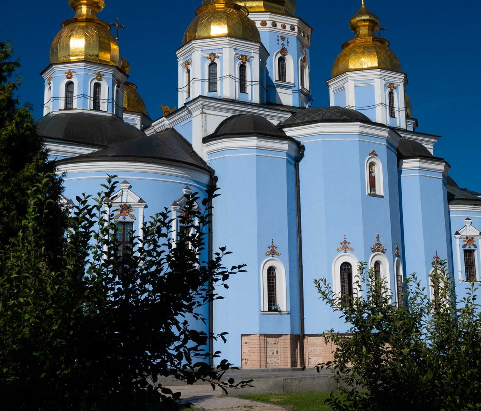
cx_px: 267
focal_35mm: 60
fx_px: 877
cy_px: 149
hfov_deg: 30.6
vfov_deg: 26.3
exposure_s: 1/3200
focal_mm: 27.5
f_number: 14
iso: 1000
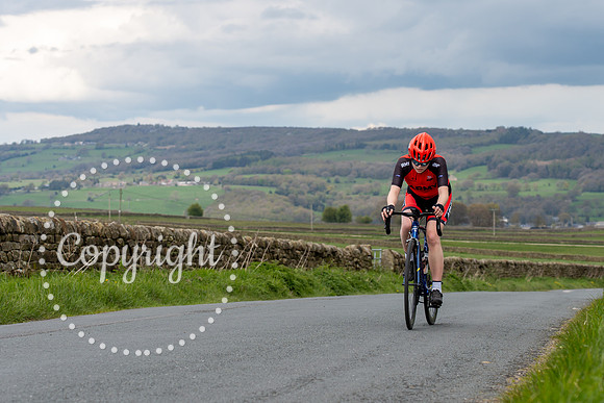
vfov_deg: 12.4
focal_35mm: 111
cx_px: 334
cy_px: 172
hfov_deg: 18.5
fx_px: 1858
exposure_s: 1/640
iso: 200
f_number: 4.5
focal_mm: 75
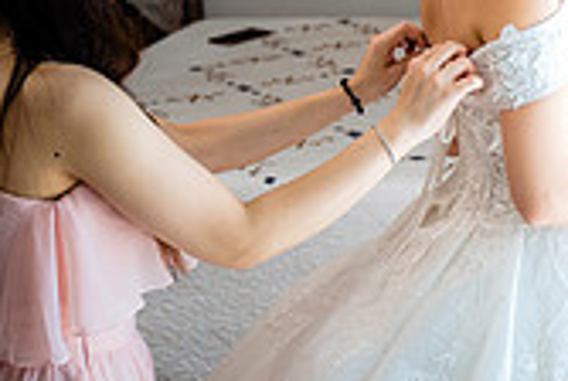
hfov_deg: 18.2
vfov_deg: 14.0
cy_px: 2
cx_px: 898
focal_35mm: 97
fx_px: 1533
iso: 500
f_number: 2.8
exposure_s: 1/200
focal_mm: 28
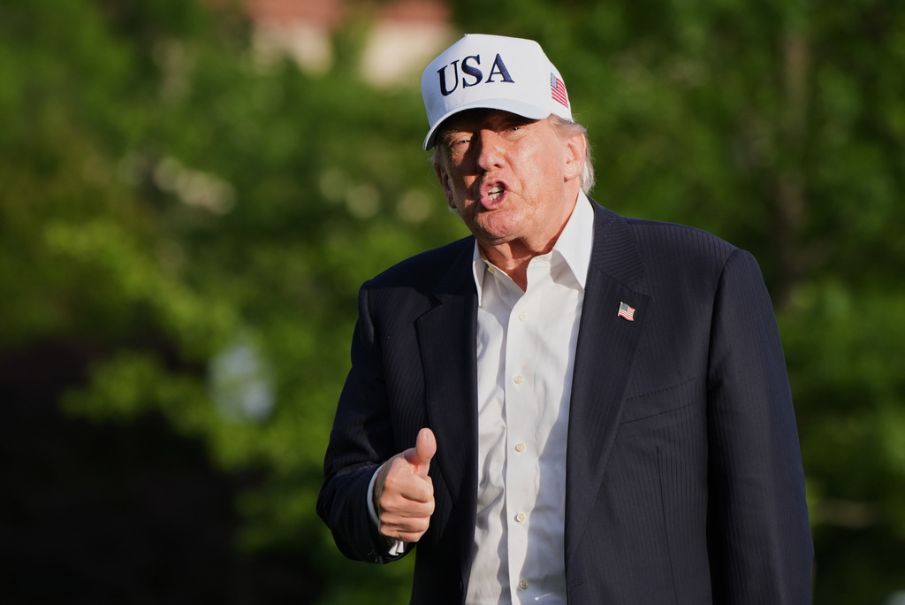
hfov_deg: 5.3
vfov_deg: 3.5
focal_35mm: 388
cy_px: 302
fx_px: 9759
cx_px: 452
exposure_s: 1/1000
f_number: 5.6
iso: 400
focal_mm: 259
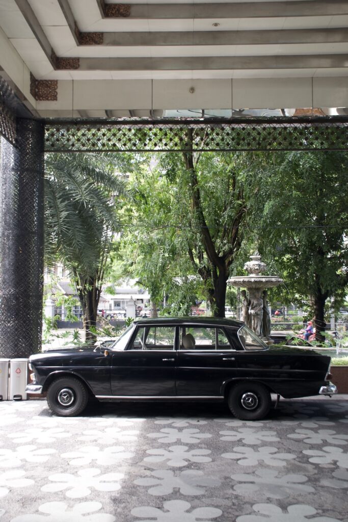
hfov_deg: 34.2
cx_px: 174
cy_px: 261
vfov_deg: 49.5
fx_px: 565
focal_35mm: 39
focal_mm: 26
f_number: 7.1
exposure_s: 1/160
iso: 400
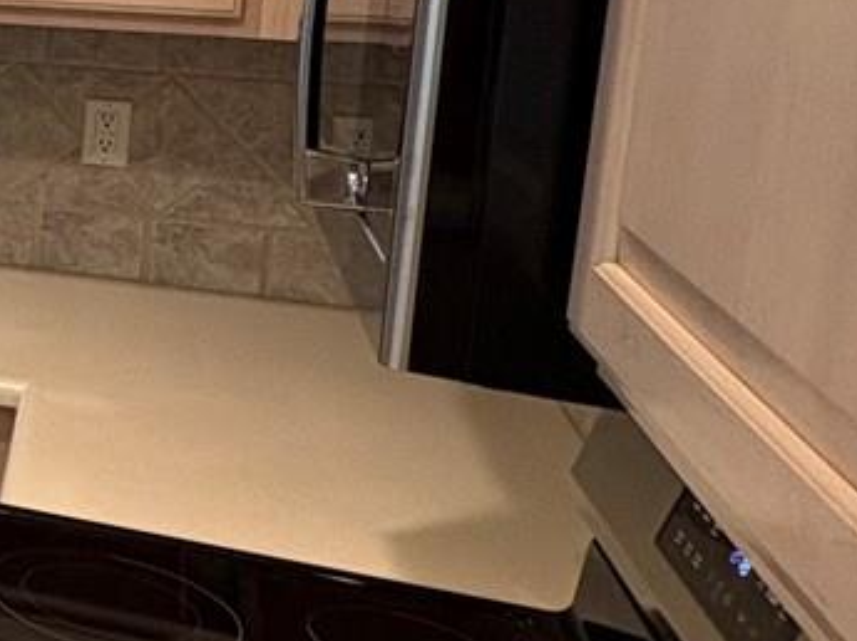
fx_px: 1608
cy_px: 65
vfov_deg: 22.0
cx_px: -760
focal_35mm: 65
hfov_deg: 19.9
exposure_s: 1/60
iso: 200
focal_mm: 2.22
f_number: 2.2
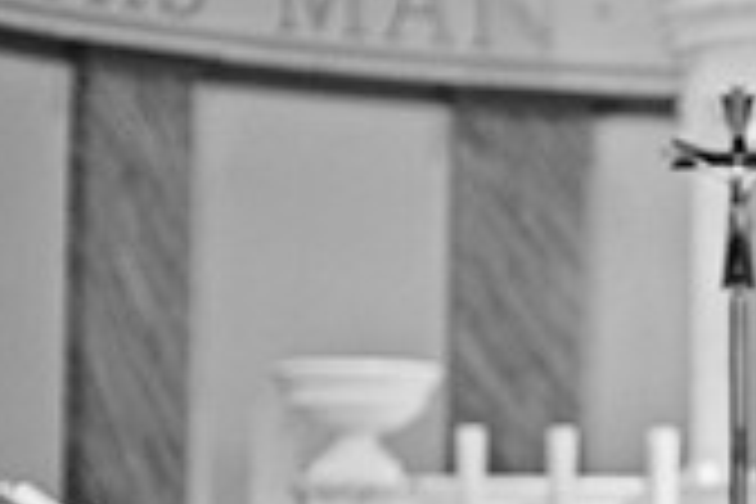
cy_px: 716
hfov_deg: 7.0
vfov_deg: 4.7
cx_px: 950
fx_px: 6153
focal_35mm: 293
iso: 2000
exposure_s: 1/250
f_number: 2.2
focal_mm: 85
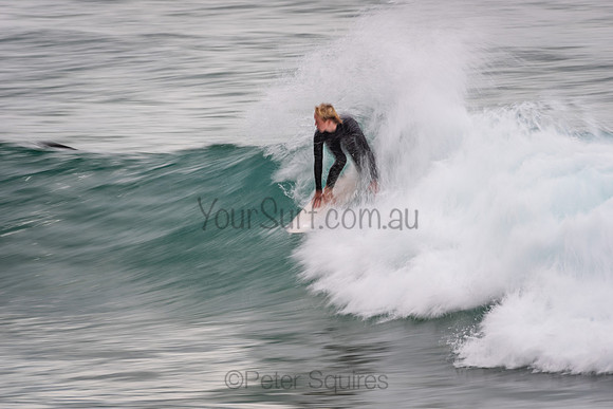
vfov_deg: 2.8
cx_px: 306
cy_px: 204
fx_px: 8515
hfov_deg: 4.1
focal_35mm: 500
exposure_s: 1/20
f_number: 16
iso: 64
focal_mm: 500
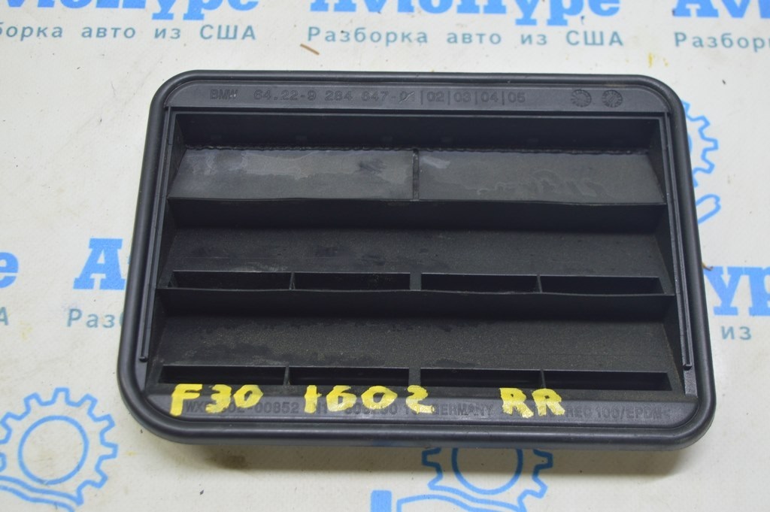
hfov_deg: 38.9
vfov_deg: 26.4
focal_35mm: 51
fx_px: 1090
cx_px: 385
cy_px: 256
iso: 400
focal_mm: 34
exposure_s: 1/20
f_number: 5.6
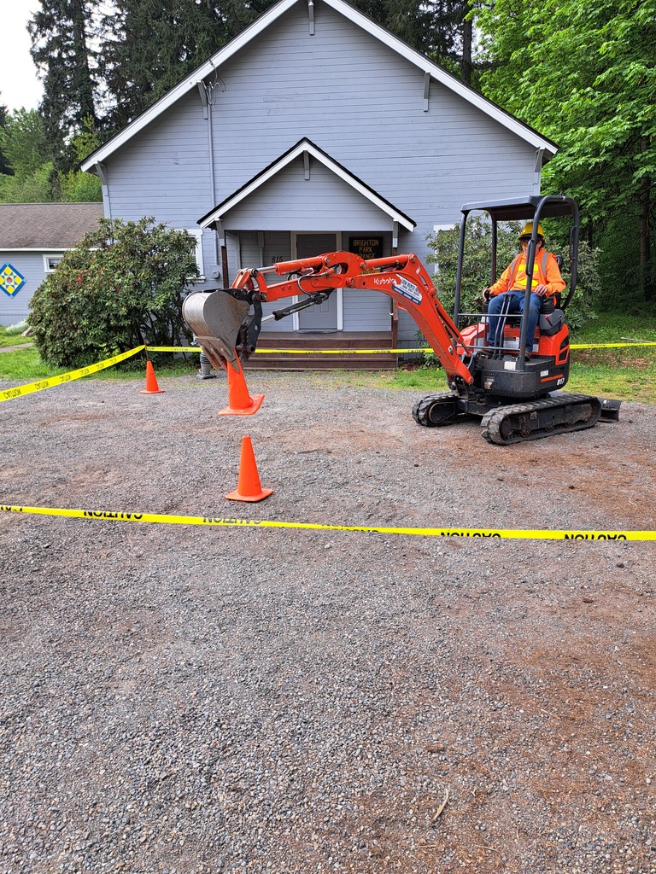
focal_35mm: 24
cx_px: 328
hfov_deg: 56.8
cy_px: 437
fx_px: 606
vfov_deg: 71.6
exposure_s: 1/267
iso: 50
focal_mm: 5.23
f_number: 1.8
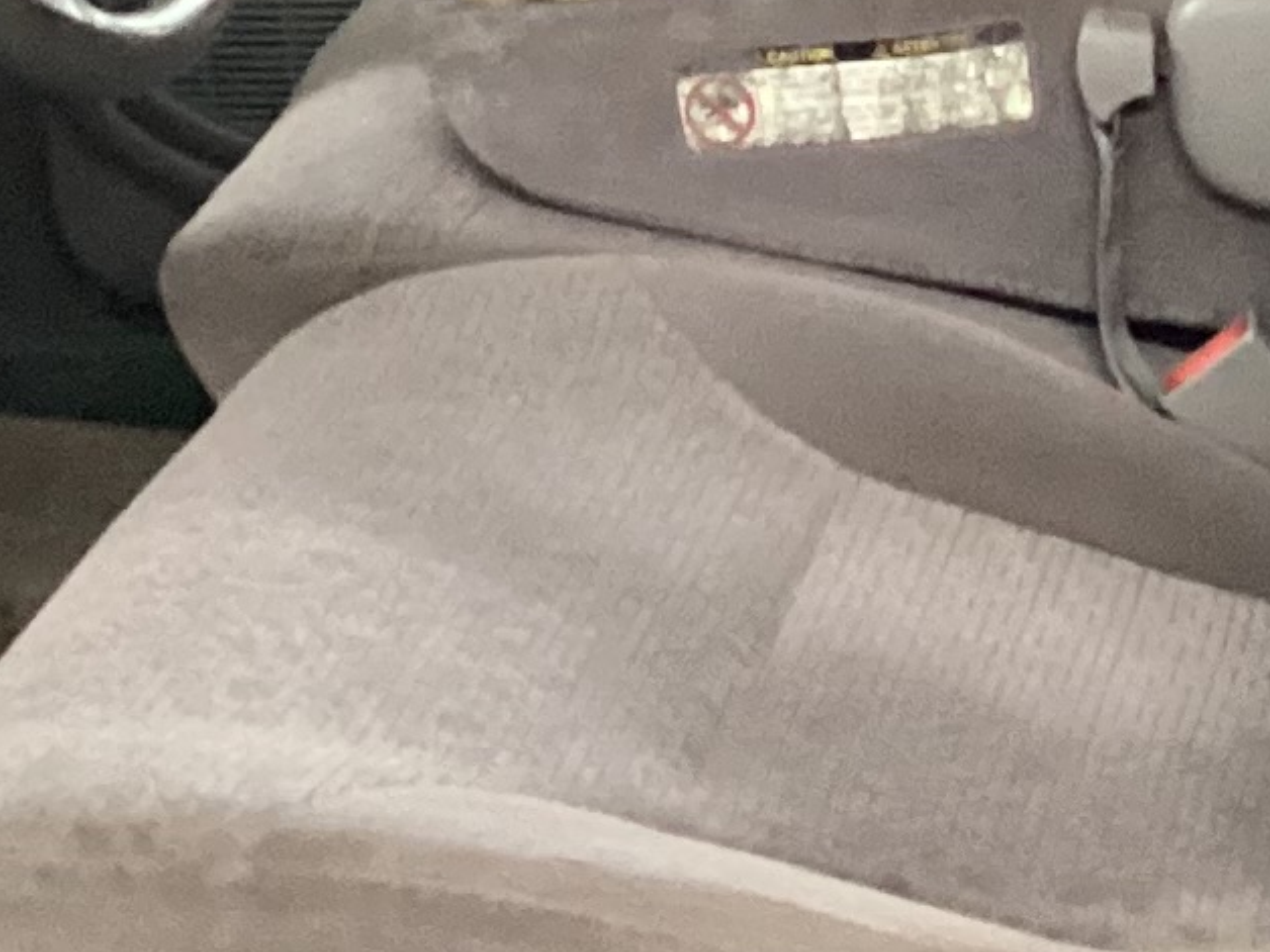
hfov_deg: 12.0
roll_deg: +1.8
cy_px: 53
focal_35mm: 161
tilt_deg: -16.6
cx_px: 1509
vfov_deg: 9.2
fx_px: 5907
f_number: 2.4
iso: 640
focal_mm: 3.3
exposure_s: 1/30
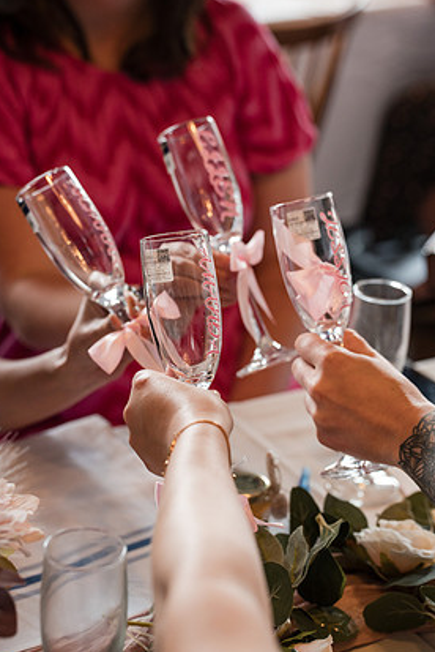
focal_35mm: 86
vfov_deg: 23.6
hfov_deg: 15.9
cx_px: 213
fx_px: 1556
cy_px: 309
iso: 2500
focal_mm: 79
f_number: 4
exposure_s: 1/250
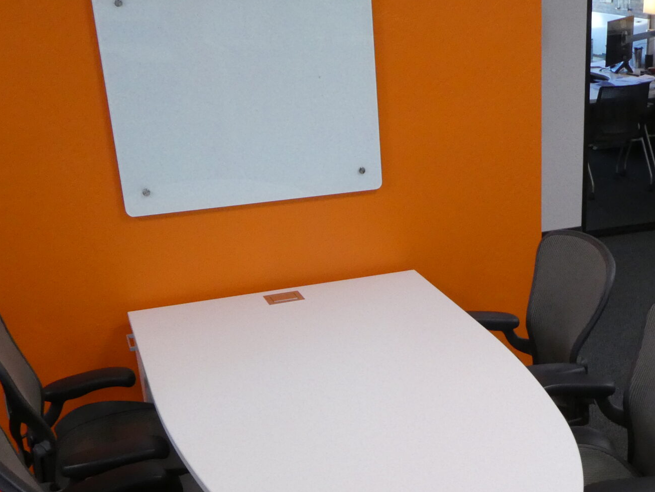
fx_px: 965
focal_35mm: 51
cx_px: 463
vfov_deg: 28.1
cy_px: 371
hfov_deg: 36.9
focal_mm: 4.7
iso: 500
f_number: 3.4
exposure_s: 1/60
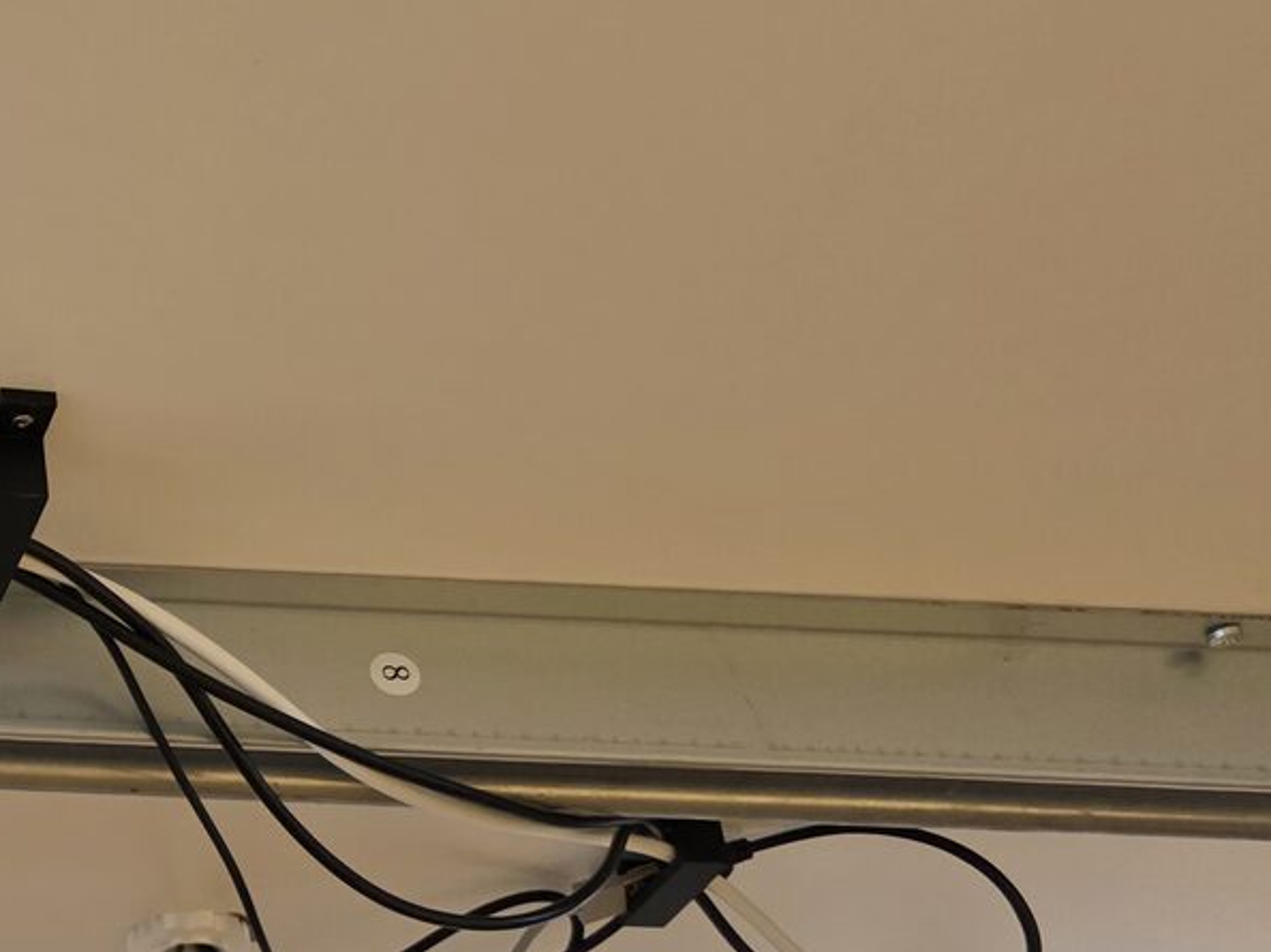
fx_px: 2276
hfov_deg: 26.5
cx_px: -383
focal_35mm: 62
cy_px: 802
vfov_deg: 23.2
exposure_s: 1/100
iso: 400
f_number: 1.7
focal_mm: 6.3
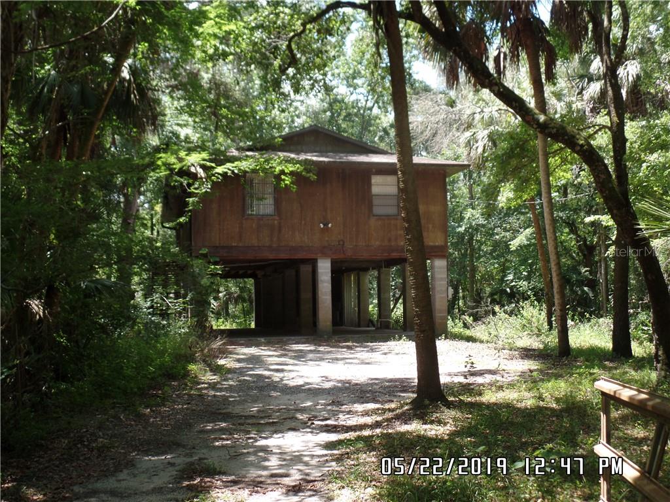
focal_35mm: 42
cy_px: 251
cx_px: 335
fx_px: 813
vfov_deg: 34.3
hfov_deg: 44.8
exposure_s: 1/125
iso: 80
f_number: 3.2
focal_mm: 7.5
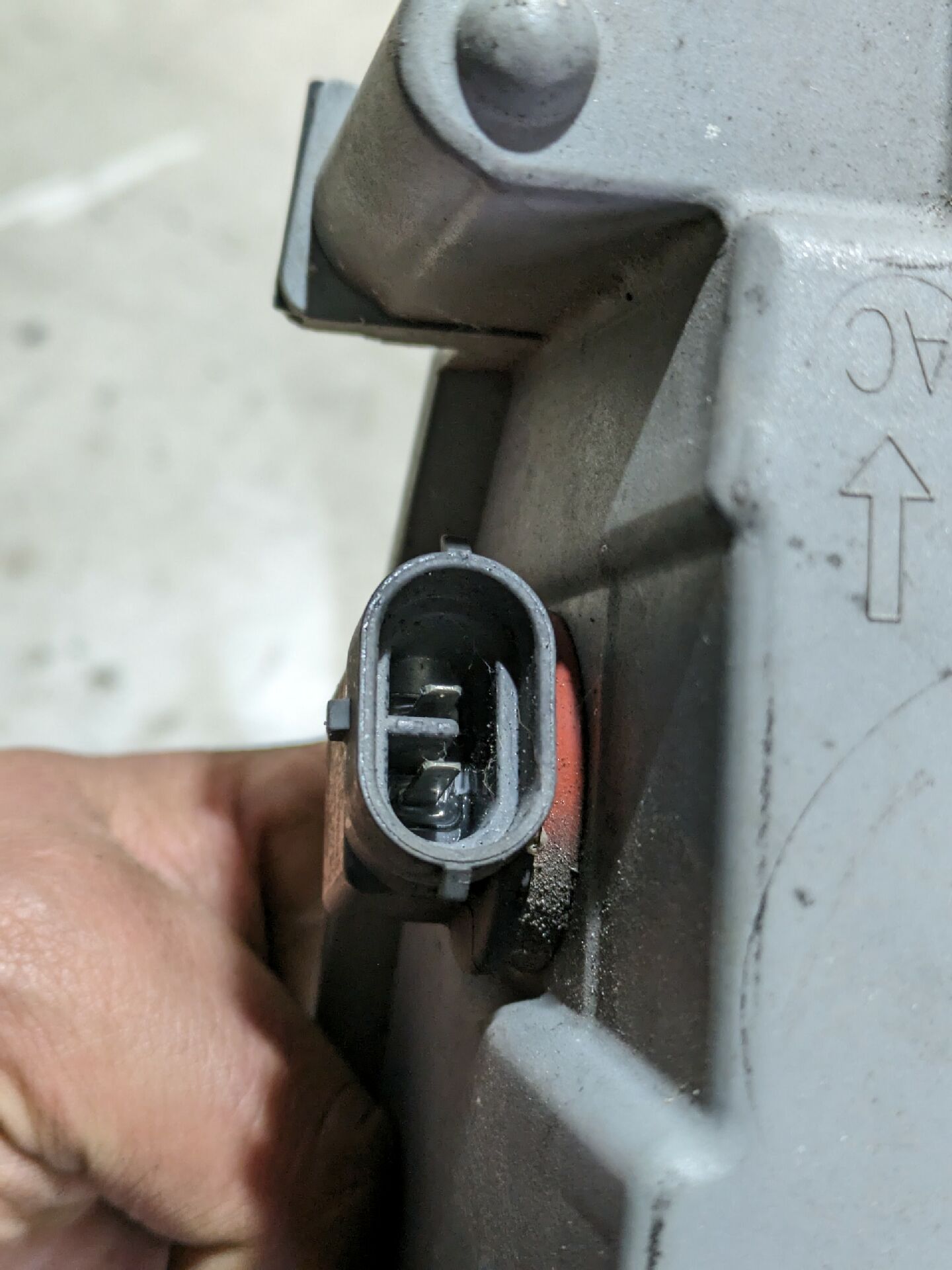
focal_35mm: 51
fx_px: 1870
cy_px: 635
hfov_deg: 28.6
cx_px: 476
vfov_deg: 37.5
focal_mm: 5.43
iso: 157
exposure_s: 1/50
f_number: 1.89
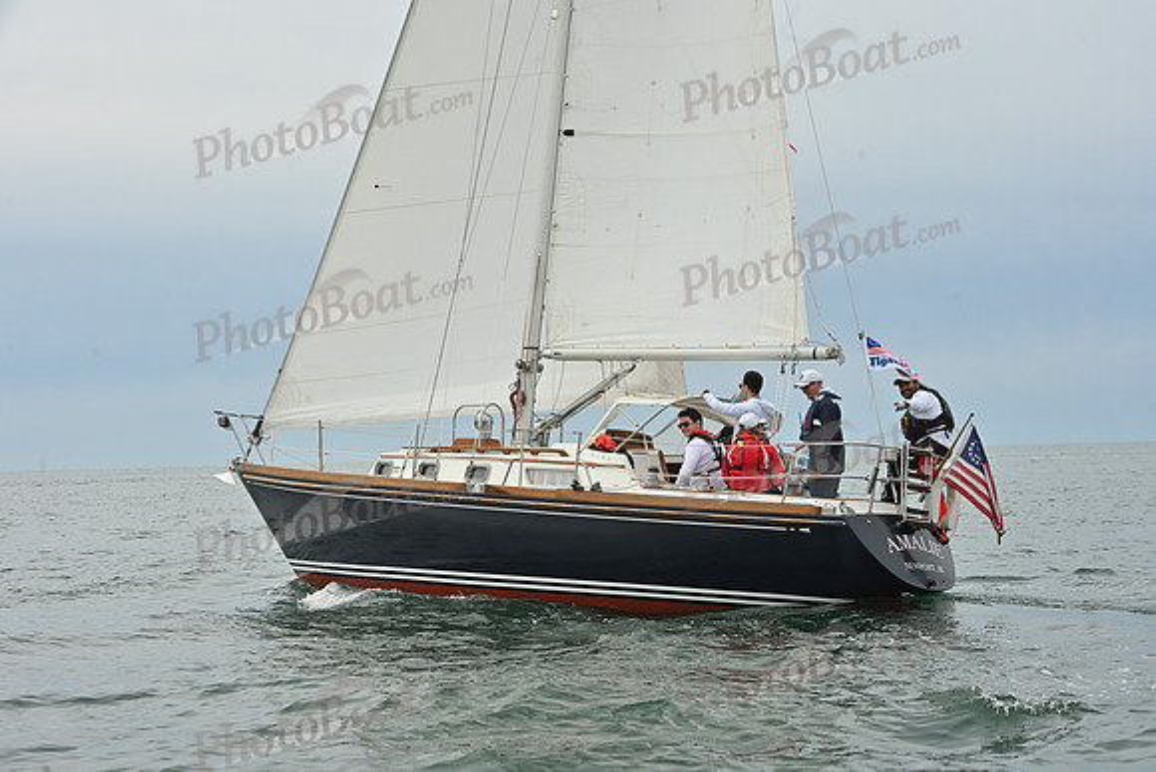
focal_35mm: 70
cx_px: 578
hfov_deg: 28.8
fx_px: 2248
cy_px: 386
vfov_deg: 19.5
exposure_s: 1/800
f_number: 10
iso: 320
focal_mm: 70
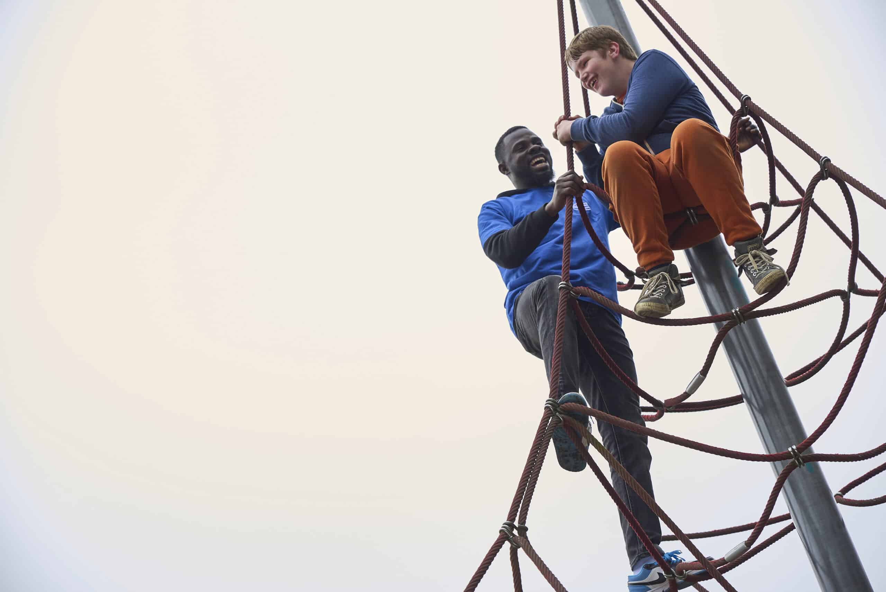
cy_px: 296
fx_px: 1600
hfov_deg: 30.9
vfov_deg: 20.9
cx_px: 443
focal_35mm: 65
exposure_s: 1/400
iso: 800
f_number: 3.5
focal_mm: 65
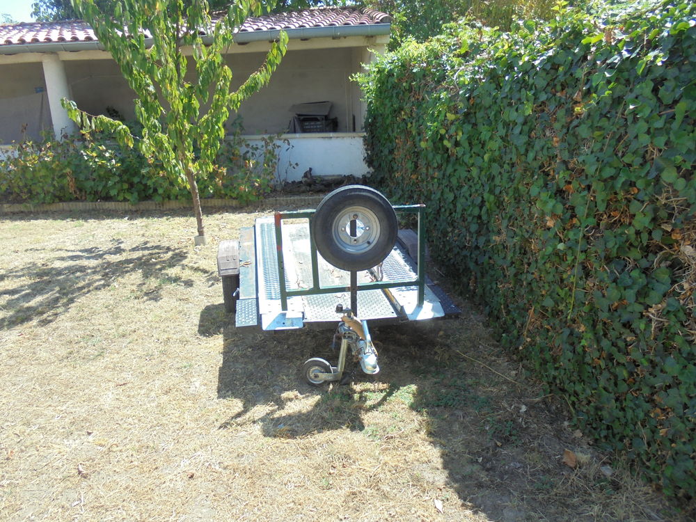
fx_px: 523
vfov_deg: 53.1
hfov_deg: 67.3
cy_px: 261
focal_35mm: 26
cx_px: 348
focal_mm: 4.6
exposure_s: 1/250
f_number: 3.5
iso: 100
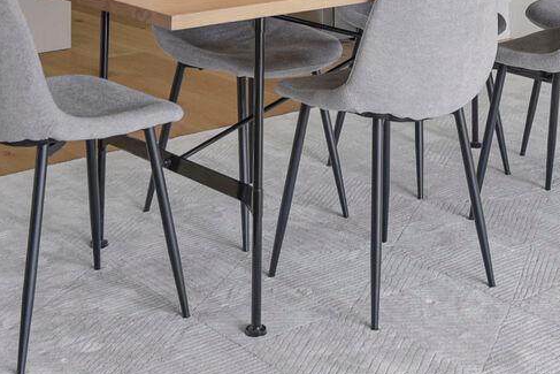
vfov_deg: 16.0
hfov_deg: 26.0
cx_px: 310
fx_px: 1214
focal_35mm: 78
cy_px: -191
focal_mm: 22
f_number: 8
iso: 400
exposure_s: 1/5
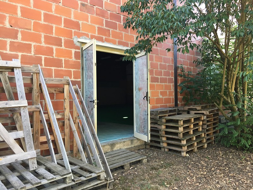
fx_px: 212
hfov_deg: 61.7
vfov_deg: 48.2
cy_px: 95
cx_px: 126
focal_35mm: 29
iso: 32
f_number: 2.2
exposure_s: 1/33
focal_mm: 4.15
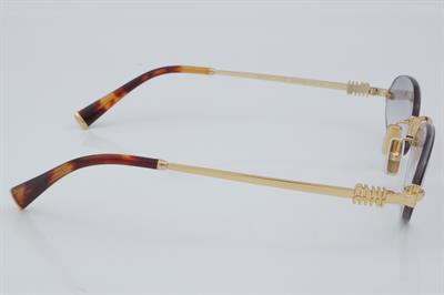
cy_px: 148
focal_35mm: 75
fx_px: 924
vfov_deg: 18.2
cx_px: 222
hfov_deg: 27.0
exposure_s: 1/4
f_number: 32
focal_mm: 50
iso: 100
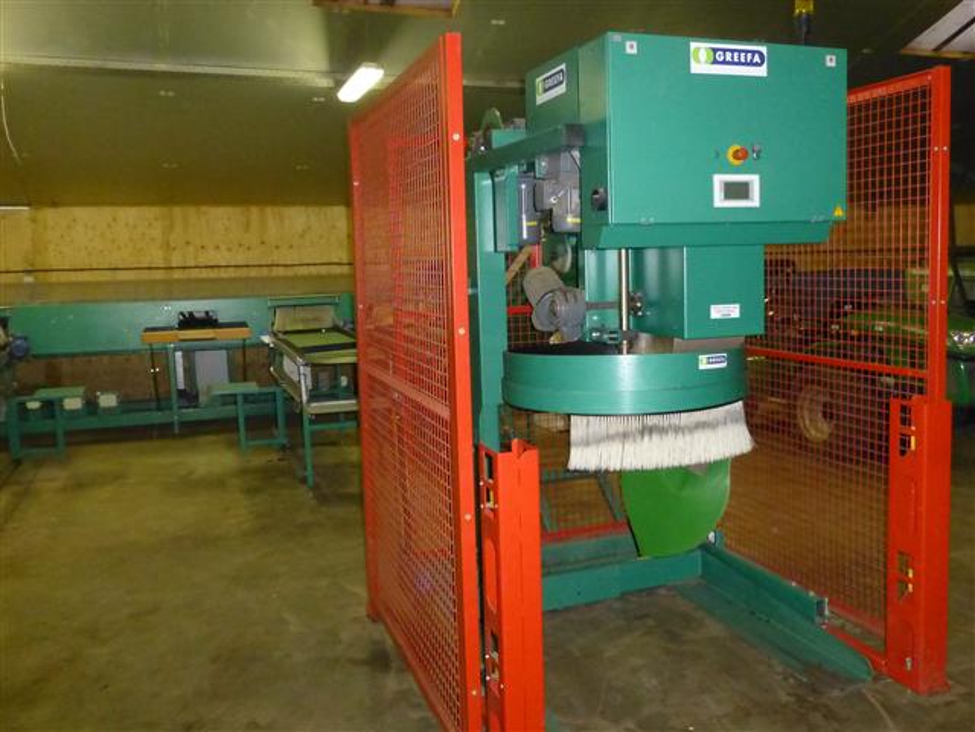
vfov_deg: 56.8
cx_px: 488
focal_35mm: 24
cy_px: 366
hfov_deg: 71.6
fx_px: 676
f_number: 3.3
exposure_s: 1/60
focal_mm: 4.3
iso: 800
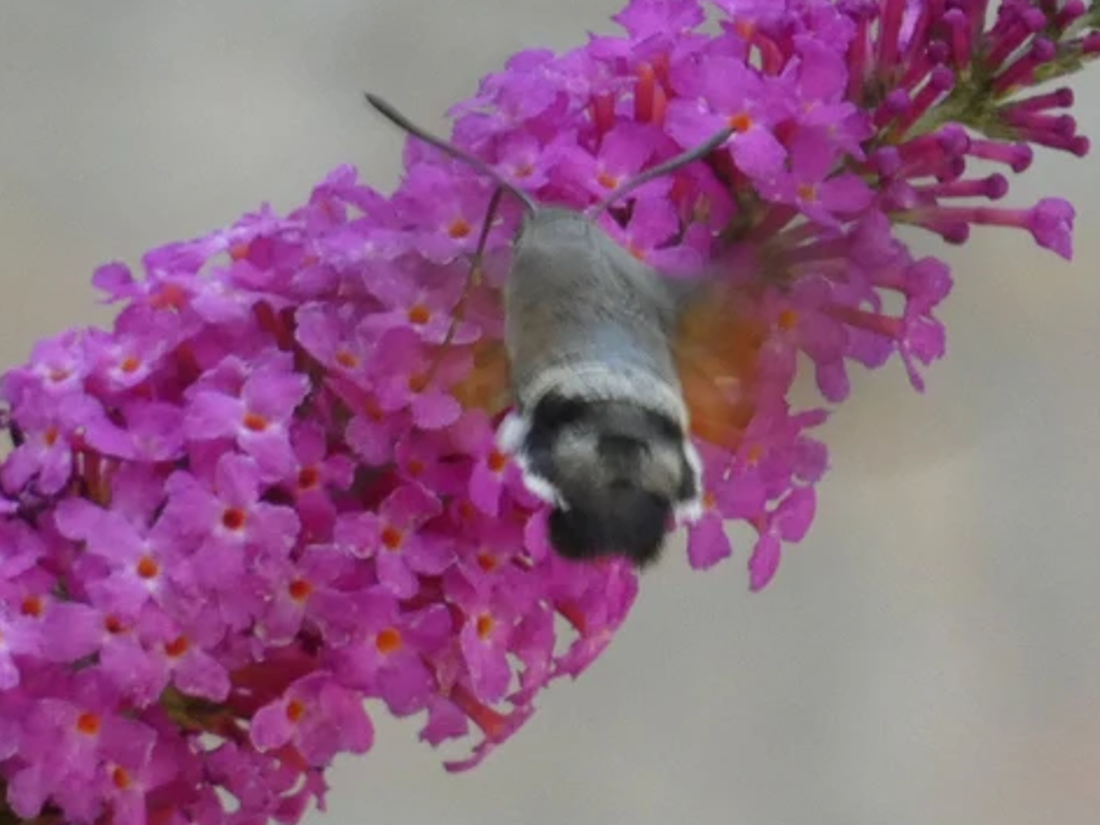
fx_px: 26877
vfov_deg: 1.8
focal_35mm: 846
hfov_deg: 2.3
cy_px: 332
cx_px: 579
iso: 250
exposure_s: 1/100
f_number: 7.1
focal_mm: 111.5
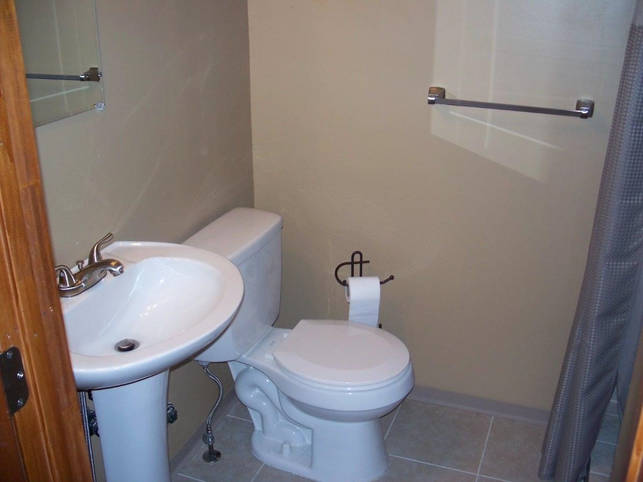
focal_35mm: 37
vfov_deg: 38.7
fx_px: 687
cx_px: 322
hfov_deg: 50.1
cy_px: 241
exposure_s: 1/60
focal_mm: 7.8
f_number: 2.8
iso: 200
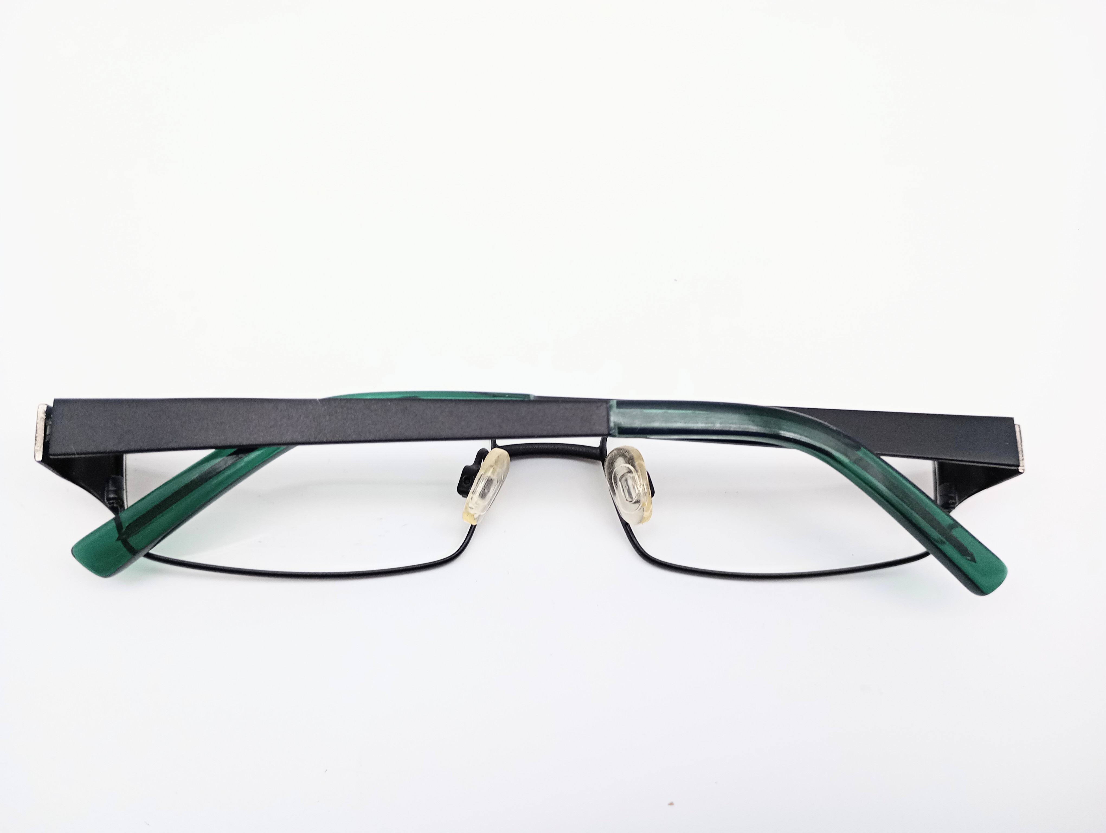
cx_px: 553
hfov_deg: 63.4
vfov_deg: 49.9
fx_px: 896
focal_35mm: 28
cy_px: 416
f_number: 1.8
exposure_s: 1/123
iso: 106
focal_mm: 4.27
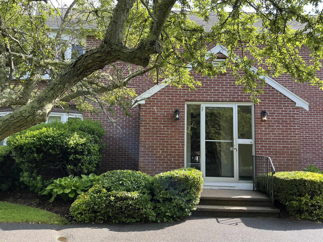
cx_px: 162
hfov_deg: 63.4
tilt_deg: +5.8
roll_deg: -0.3
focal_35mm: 28
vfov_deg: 49.7
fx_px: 261
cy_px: 121
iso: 20
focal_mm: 3
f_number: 1.8
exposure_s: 1/207
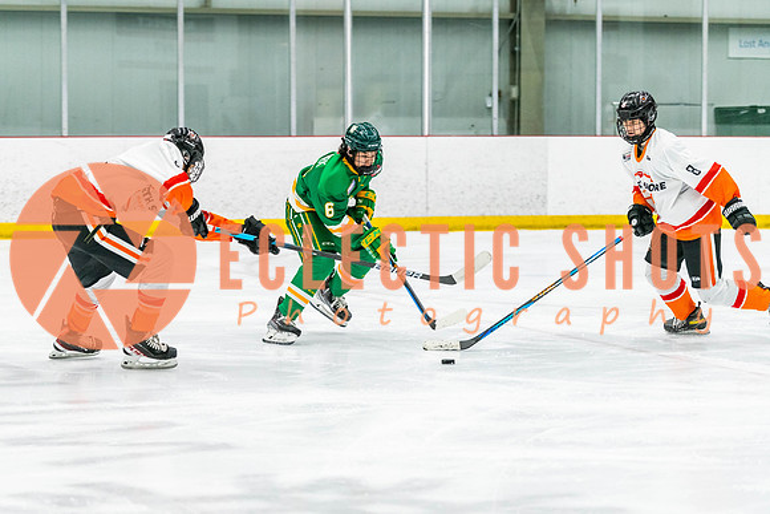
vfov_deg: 11.2
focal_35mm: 123
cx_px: 335
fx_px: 2621
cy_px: 283
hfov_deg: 16.7
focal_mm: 105
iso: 1800
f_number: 2.8
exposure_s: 1/640
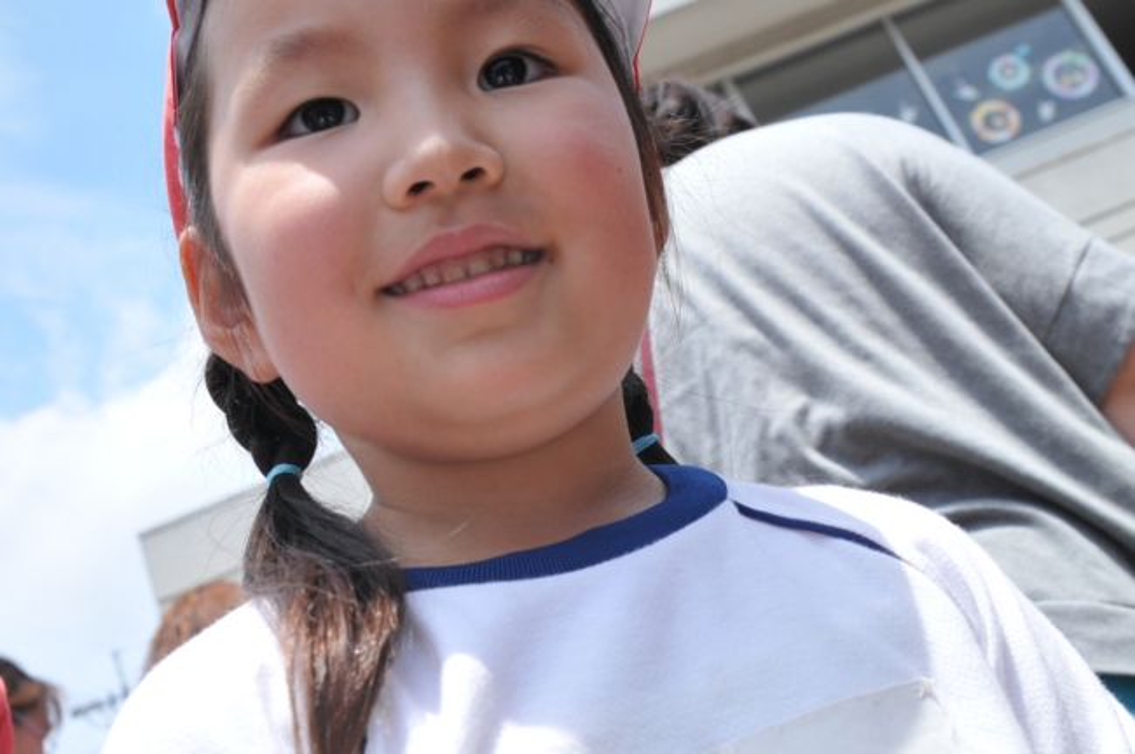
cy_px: 377
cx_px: 568
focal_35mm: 42
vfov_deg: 31.8
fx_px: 1323
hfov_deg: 46.4
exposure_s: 1/800
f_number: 8
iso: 500
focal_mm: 28
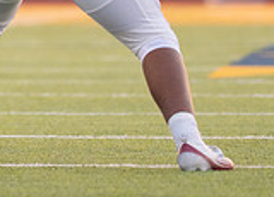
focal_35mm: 1154
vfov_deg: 1.3
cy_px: -157
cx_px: -160
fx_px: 8999
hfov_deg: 1.7
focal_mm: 200
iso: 500
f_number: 2.8
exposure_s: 1/1250
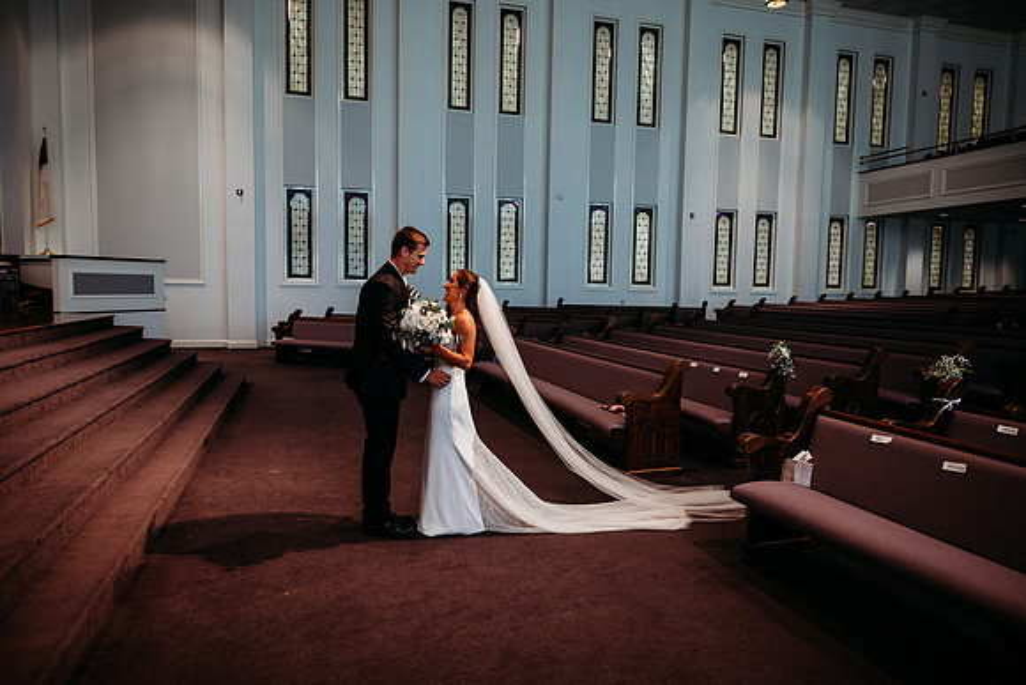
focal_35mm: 24
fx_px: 684
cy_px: 342
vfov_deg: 53.2
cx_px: 513
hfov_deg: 73.7
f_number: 2.5
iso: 640
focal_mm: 24
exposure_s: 1/160
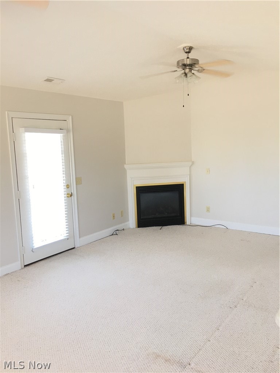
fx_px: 313
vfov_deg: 61.7
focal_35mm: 29
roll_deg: +1.2
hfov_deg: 48.2
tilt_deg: -4.8
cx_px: 140
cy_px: 186
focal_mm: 4.15
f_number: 2.2
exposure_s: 1/15
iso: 25
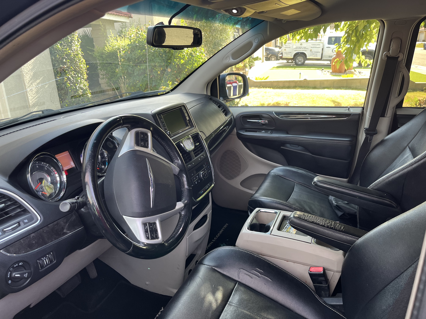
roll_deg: +4.2
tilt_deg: -18.2
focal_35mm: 26
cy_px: 160
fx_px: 320
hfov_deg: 67.3
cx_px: 213
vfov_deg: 53.1
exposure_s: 1/121
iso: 80
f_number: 1.6
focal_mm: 5.1
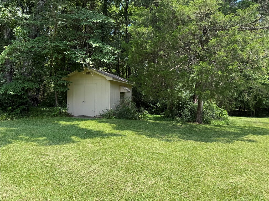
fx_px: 187
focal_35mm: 24
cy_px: 100
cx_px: 134
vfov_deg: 56.8
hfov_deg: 71.6
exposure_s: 1/1437
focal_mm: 6.76
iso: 80
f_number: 1.78
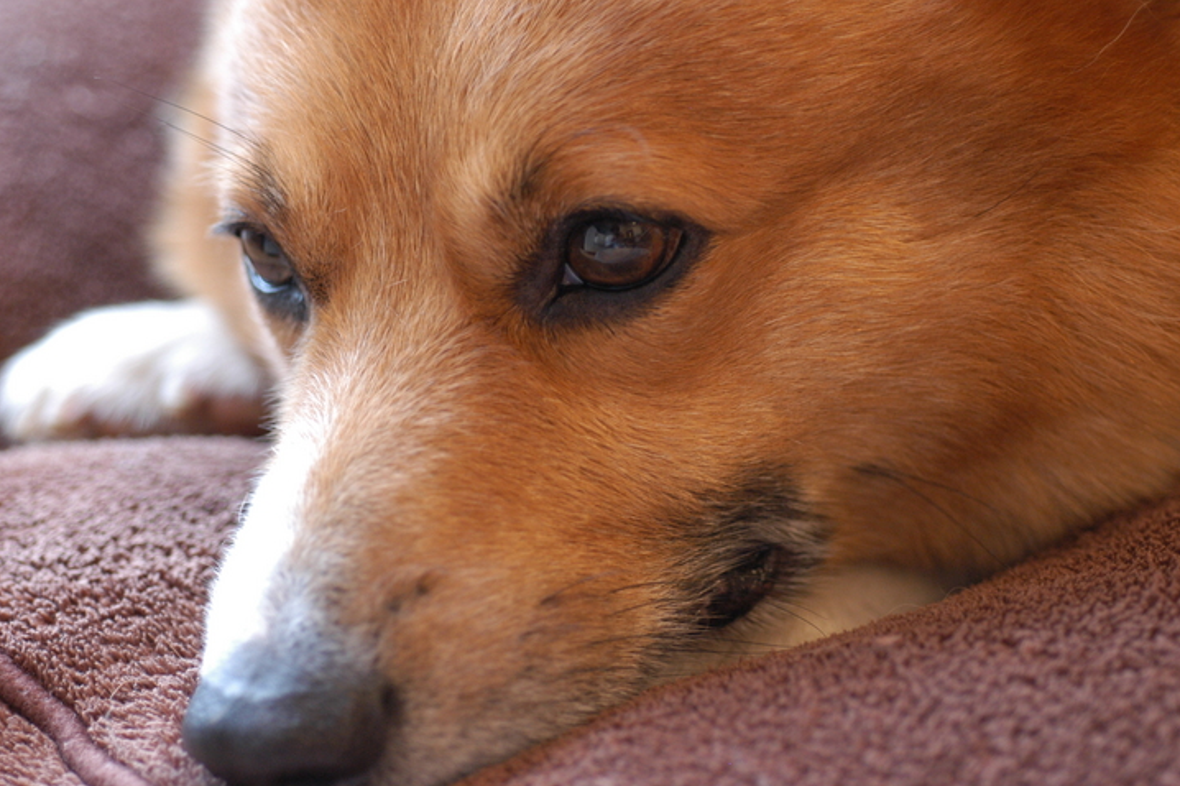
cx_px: 602
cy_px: 389
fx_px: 3080
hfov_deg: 21.7
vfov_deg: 14.5
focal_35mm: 94
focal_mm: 60
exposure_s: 1/90
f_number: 3.3
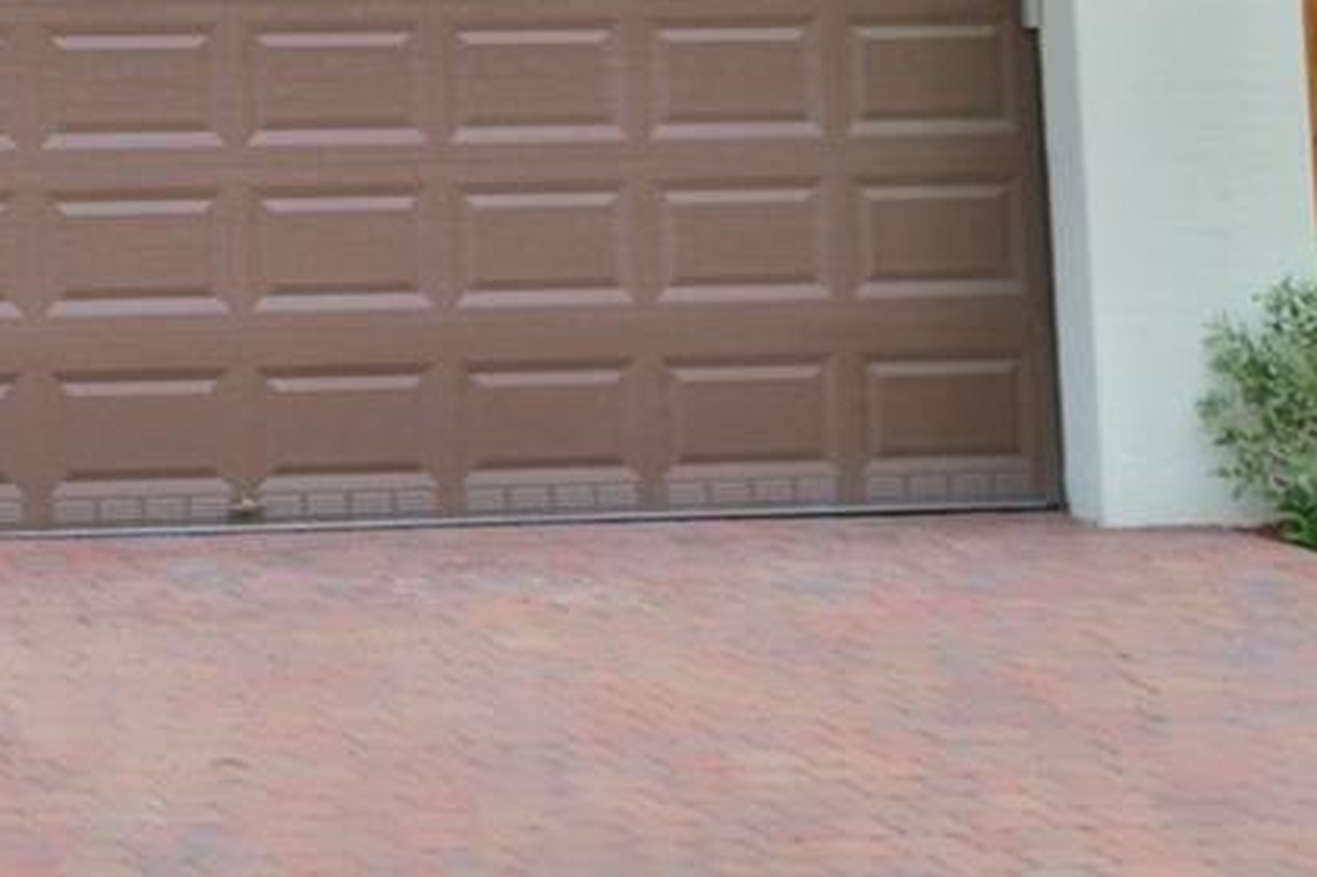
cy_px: -613
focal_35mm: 126
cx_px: -588
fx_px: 4607
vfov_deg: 10.3
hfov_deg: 15.2
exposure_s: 1/250
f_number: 8
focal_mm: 22
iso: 125
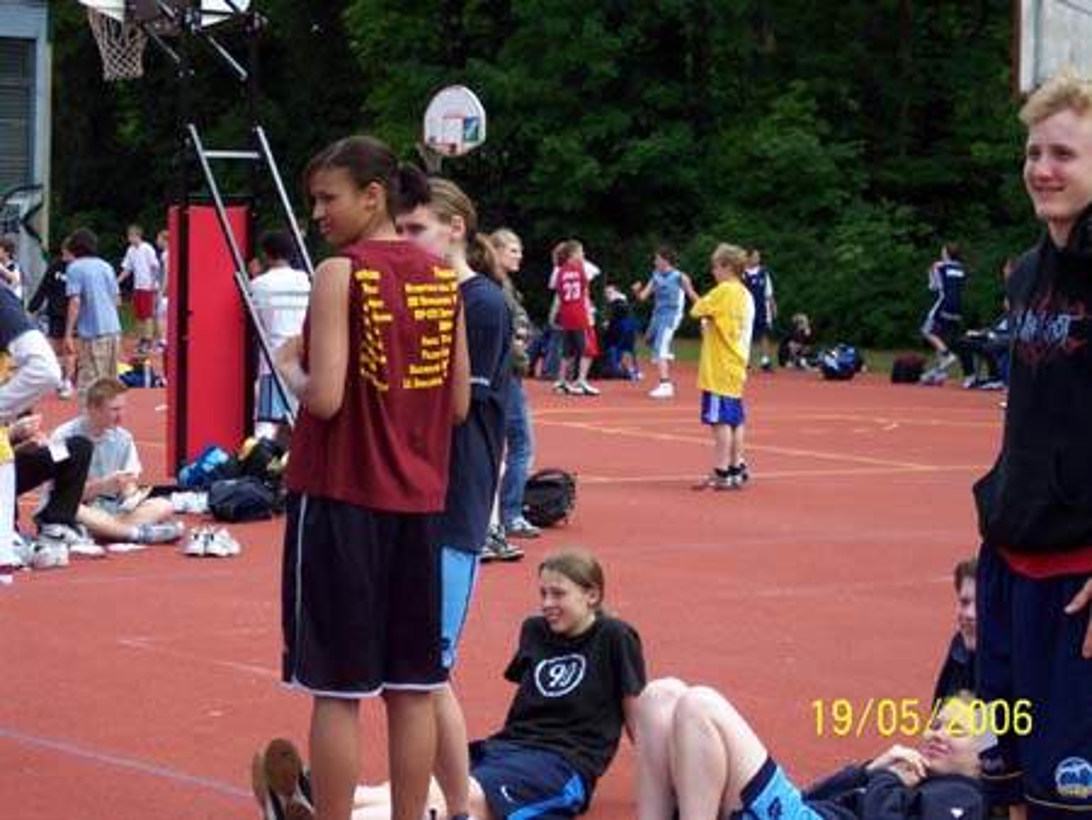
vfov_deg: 14.7
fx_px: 3188
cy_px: 410
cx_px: 546
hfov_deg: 19.4
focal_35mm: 101
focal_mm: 21.3
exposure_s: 1/500
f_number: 4.8
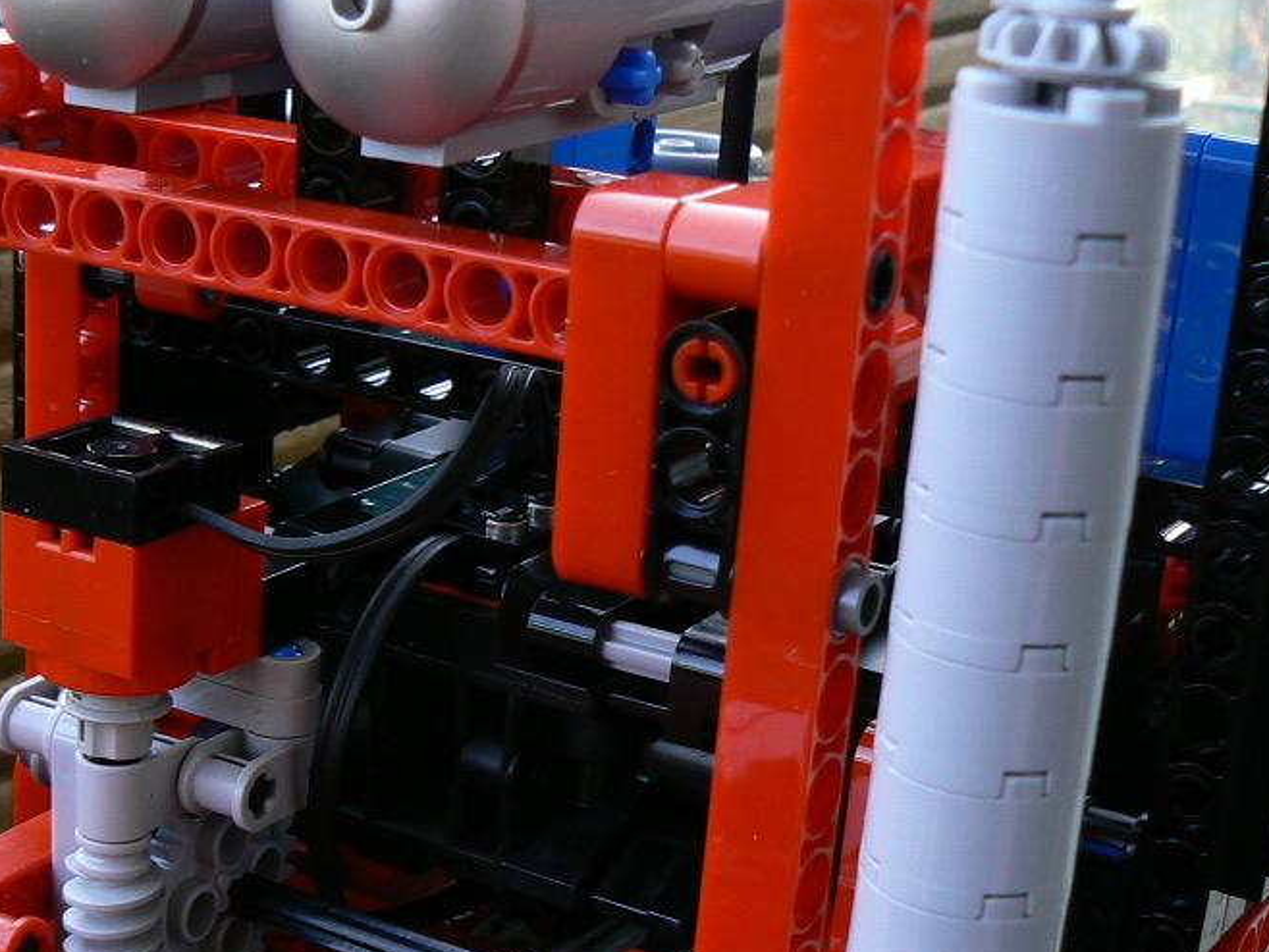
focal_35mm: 70
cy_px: 732
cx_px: 243
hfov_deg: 27.2
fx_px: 2567
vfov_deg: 20.8
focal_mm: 6
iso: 80
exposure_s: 1/50
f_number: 3.6
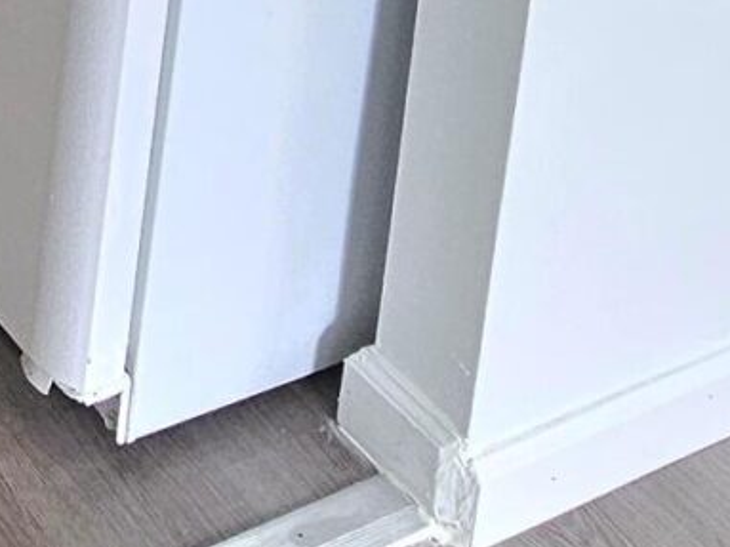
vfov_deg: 12.1
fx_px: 1834
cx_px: -471
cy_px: -903
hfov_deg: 18.8
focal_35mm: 87
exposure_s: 1/120
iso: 80
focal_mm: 2.2
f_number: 2.2
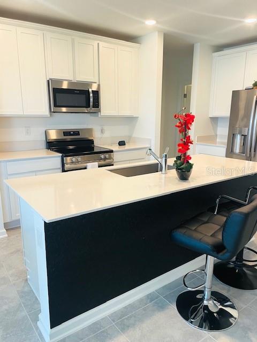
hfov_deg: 53.1
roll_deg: -0.3
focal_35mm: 26
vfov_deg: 67.3
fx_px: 257
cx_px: 128
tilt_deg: -12.0
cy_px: 171
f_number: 1.6
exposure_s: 1/60
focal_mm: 4.2
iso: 80
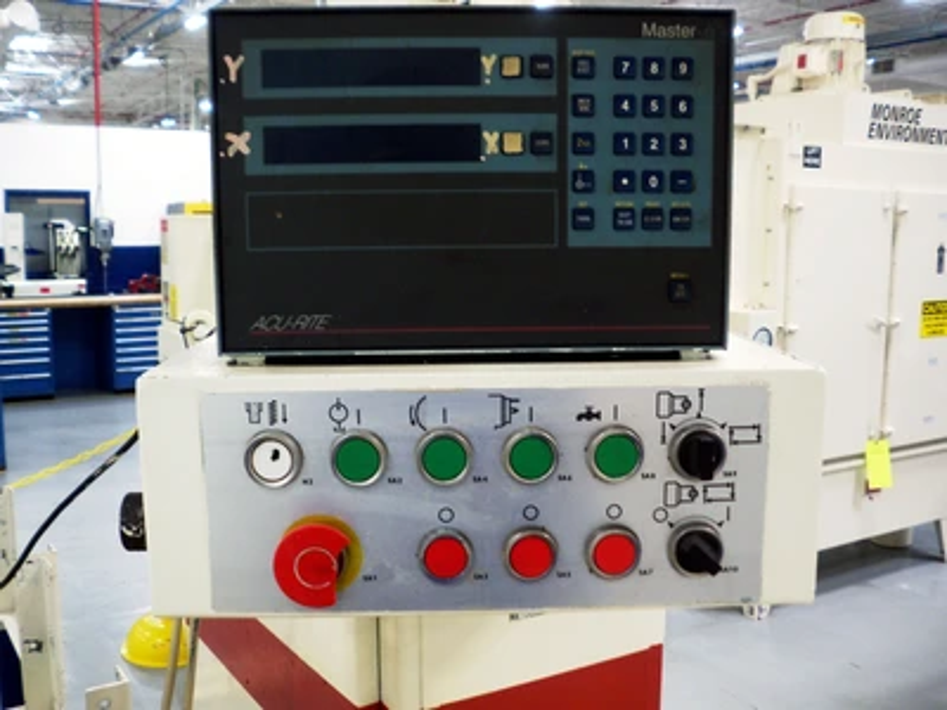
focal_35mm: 38
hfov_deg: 49.0
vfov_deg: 37.7
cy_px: 355
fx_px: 1040
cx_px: 474
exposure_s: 1/13
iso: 80
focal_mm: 6.3
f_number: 3.5
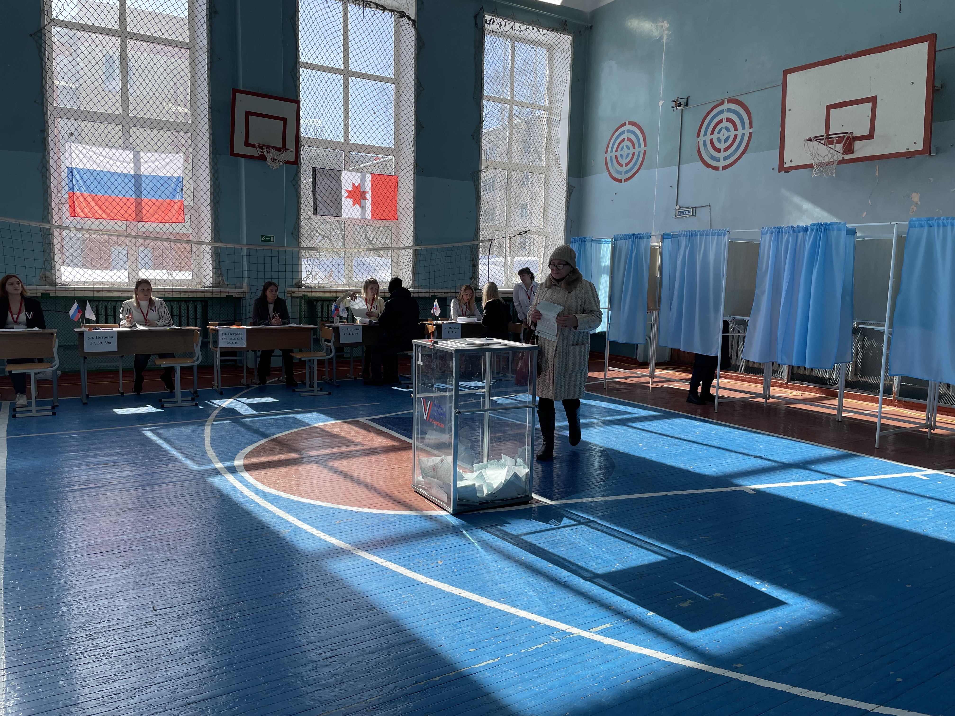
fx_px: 717
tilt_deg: -5.7
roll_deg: -1.0
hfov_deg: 67.3
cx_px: 478
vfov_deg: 53.1
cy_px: 358
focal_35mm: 26
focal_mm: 4.2
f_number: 1.6
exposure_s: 1/1024
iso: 32
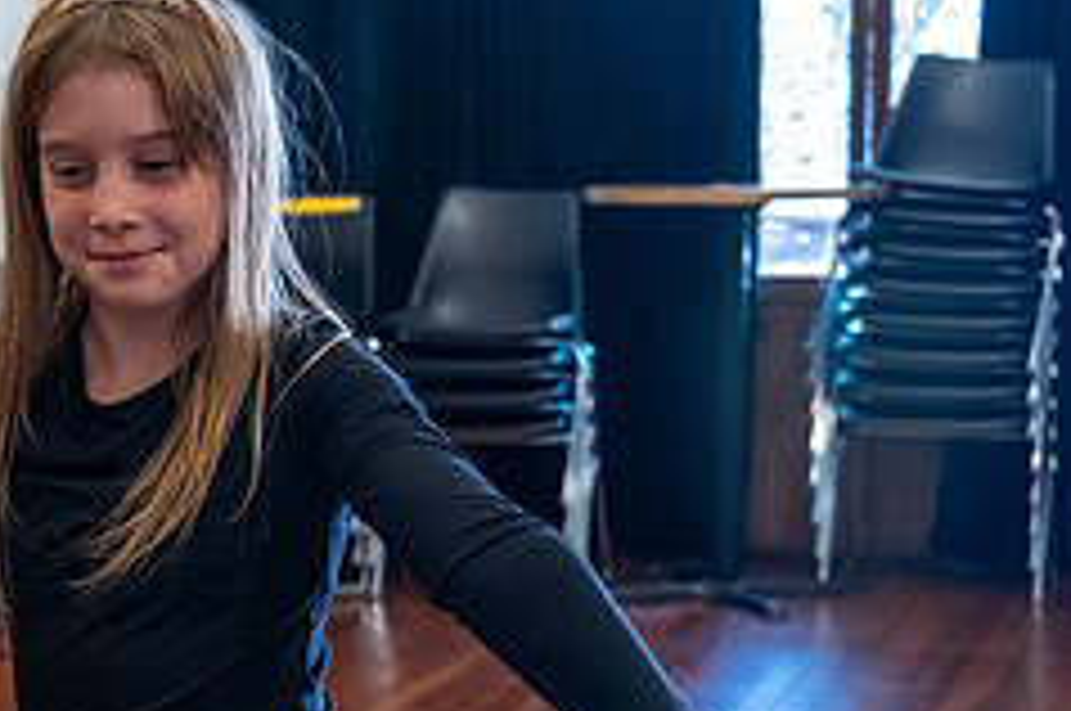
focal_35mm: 95
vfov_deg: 14.3
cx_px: 63
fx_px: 2822
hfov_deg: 20.9
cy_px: 562
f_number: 4
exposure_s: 1/125
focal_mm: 39
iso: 3200
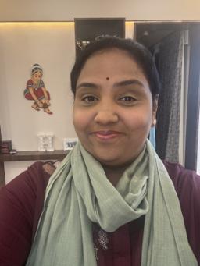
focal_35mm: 30
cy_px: 133
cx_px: 100
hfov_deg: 46.8
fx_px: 231
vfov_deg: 59.9
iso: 200
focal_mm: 2.69
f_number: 1.9
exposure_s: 1/60
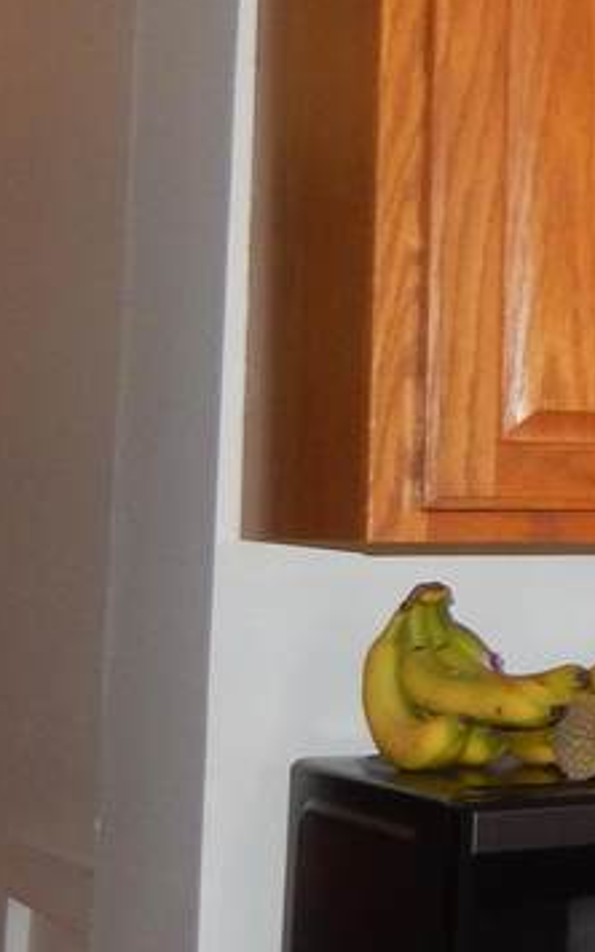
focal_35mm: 88
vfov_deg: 23.5
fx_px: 2282
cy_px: 416
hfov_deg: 11.0
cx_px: 1659
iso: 200
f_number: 3
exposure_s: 1/30
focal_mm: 4
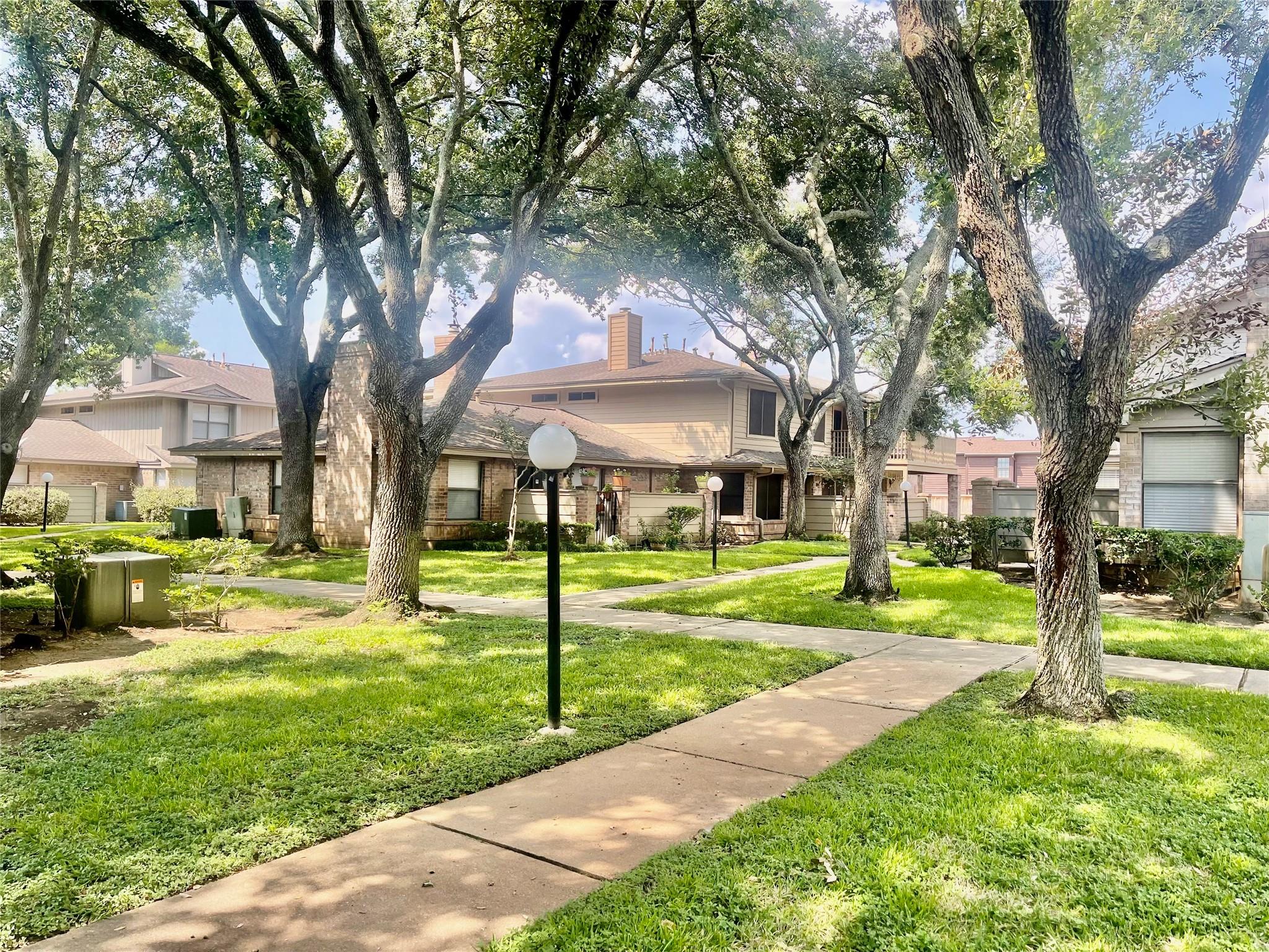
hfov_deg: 69.4
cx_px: 634
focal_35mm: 25
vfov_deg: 54.9
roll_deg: -1.0
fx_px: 916
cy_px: 476
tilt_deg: +0.4
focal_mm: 5.1
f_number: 1.6
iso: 32
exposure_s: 1/668
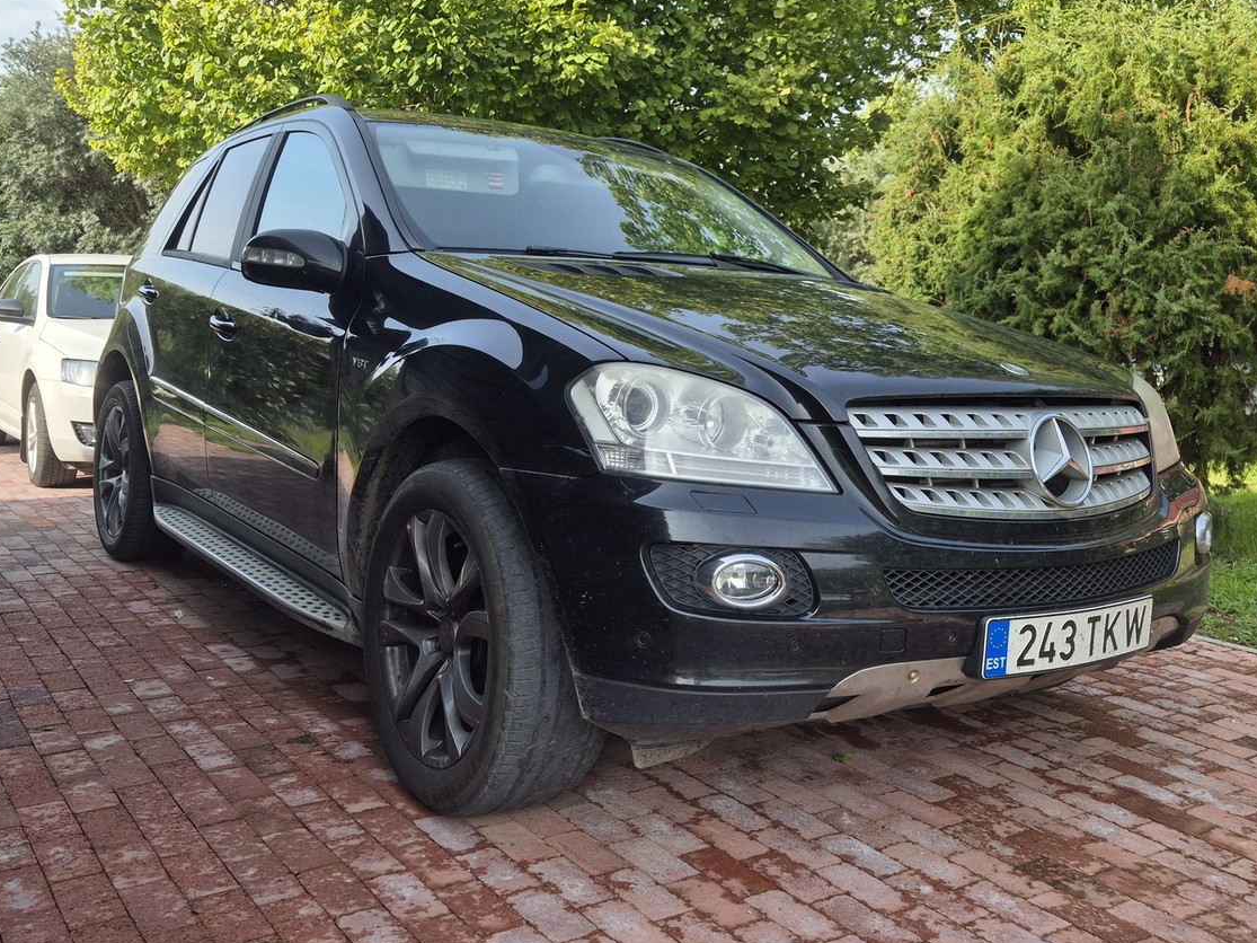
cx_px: 614
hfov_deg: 55.4
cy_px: 380
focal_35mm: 33
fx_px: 1198
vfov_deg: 42.7
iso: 25
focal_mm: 5.4
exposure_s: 1/788
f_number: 1.8
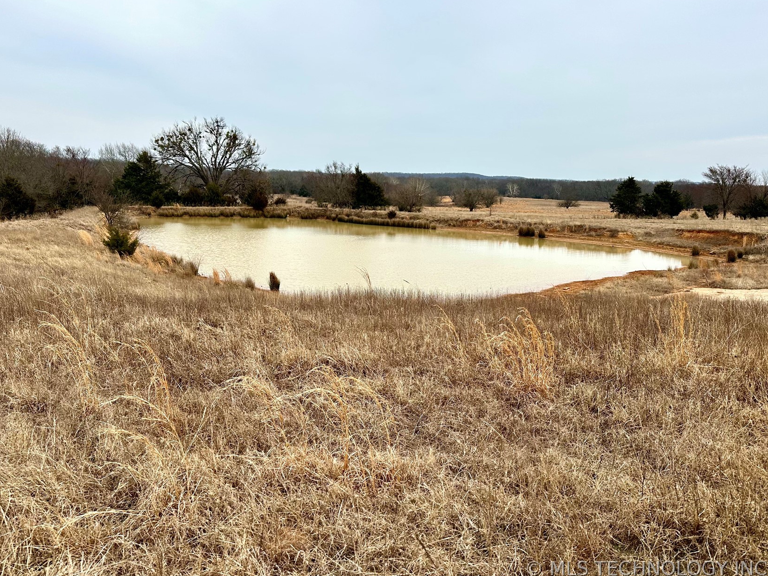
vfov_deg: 49.6
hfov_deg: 63.4
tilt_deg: -5.6
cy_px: 248
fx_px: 621
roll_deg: -0.5
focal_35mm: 28
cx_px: 379
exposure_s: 1/1541
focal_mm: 6.86
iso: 80
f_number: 1.78
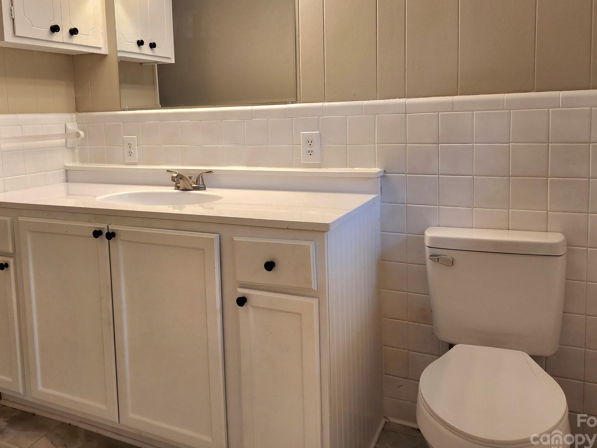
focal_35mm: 30
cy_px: 166
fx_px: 517
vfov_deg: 46.4
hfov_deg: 59.7
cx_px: 254
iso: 80
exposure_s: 1/120
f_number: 1.8
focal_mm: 5.4
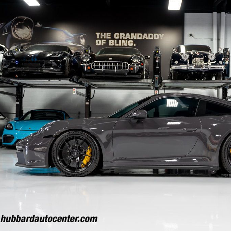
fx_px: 438
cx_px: 165
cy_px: 116
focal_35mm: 58
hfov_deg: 29.2
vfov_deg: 29.6
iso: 800
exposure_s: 1/60
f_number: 4
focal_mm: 45
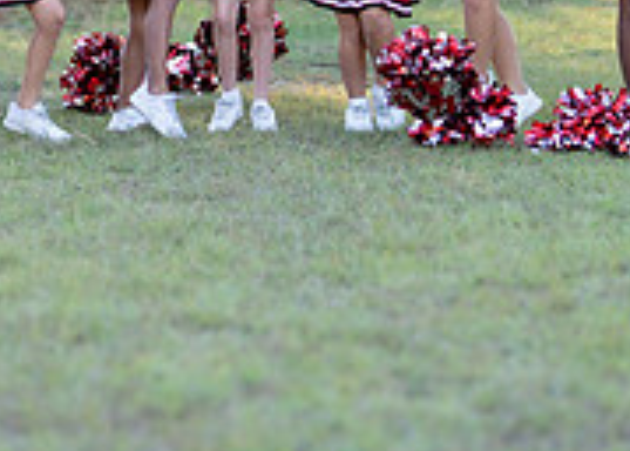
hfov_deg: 10.9
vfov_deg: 7.7
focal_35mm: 184
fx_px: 3293
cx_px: 245
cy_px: -133
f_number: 1.2
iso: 200
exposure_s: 1/1000
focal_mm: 50
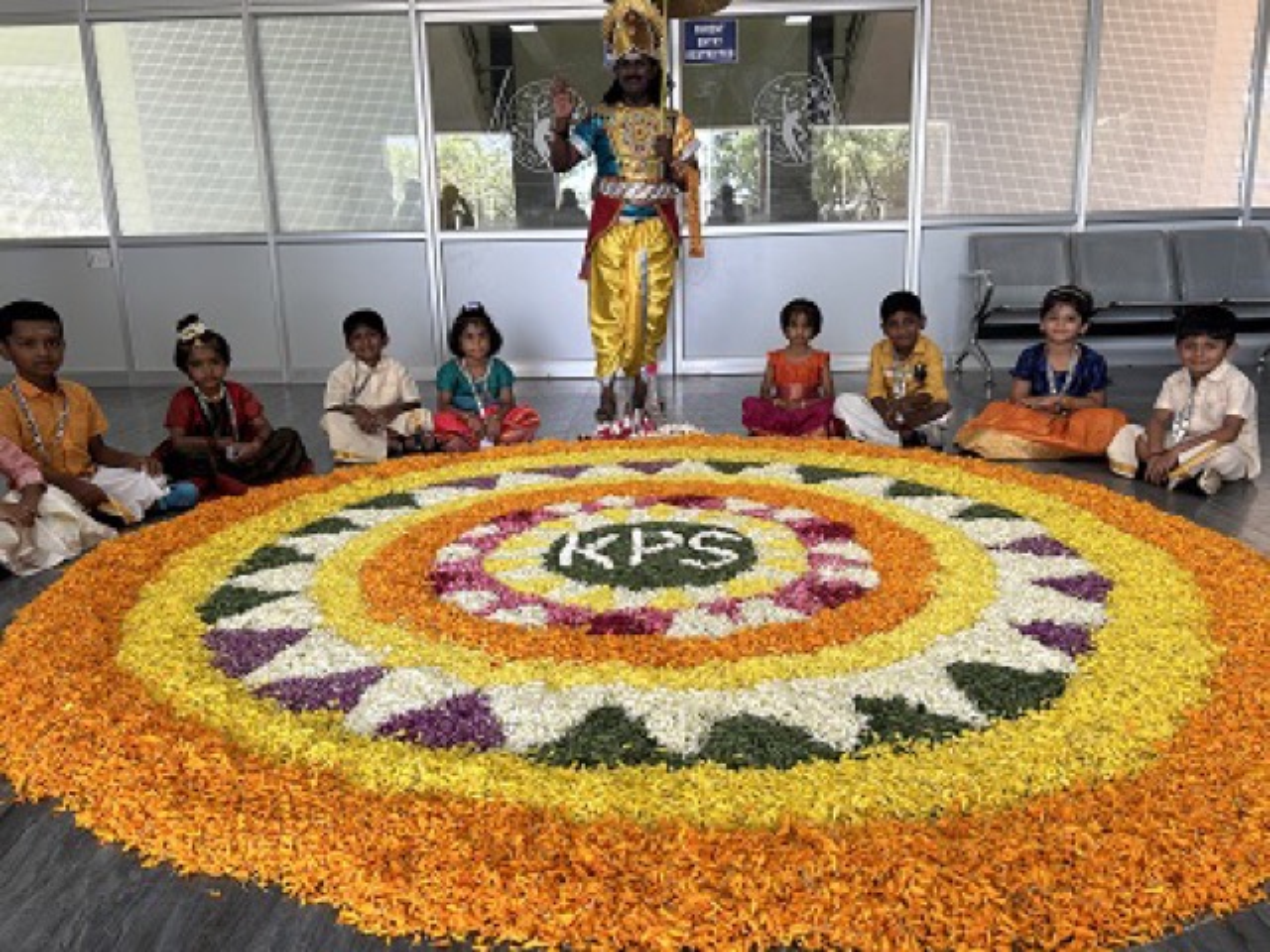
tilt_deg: -12.9
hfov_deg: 67.3
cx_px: 635
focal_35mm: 26
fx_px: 954
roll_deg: +2.6
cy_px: 476
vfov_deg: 53.1
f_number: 1.5
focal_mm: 5.7
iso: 80
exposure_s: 1/100
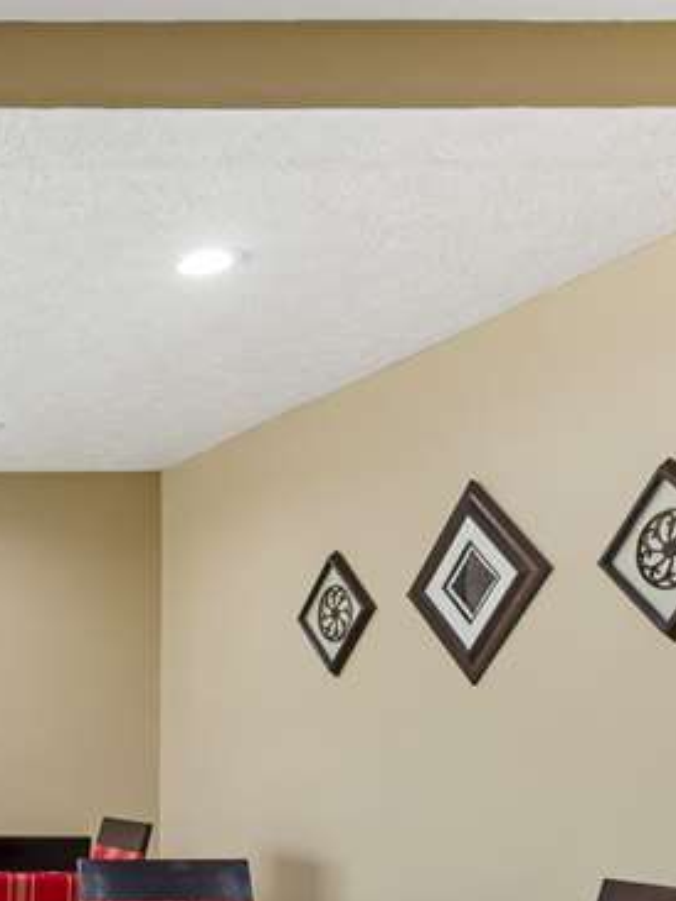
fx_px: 1154
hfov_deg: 23.7
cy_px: 795
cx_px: -411
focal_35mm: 44
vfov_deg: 39.8
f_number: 8
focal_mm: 11
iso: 200
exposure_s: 1/1.25
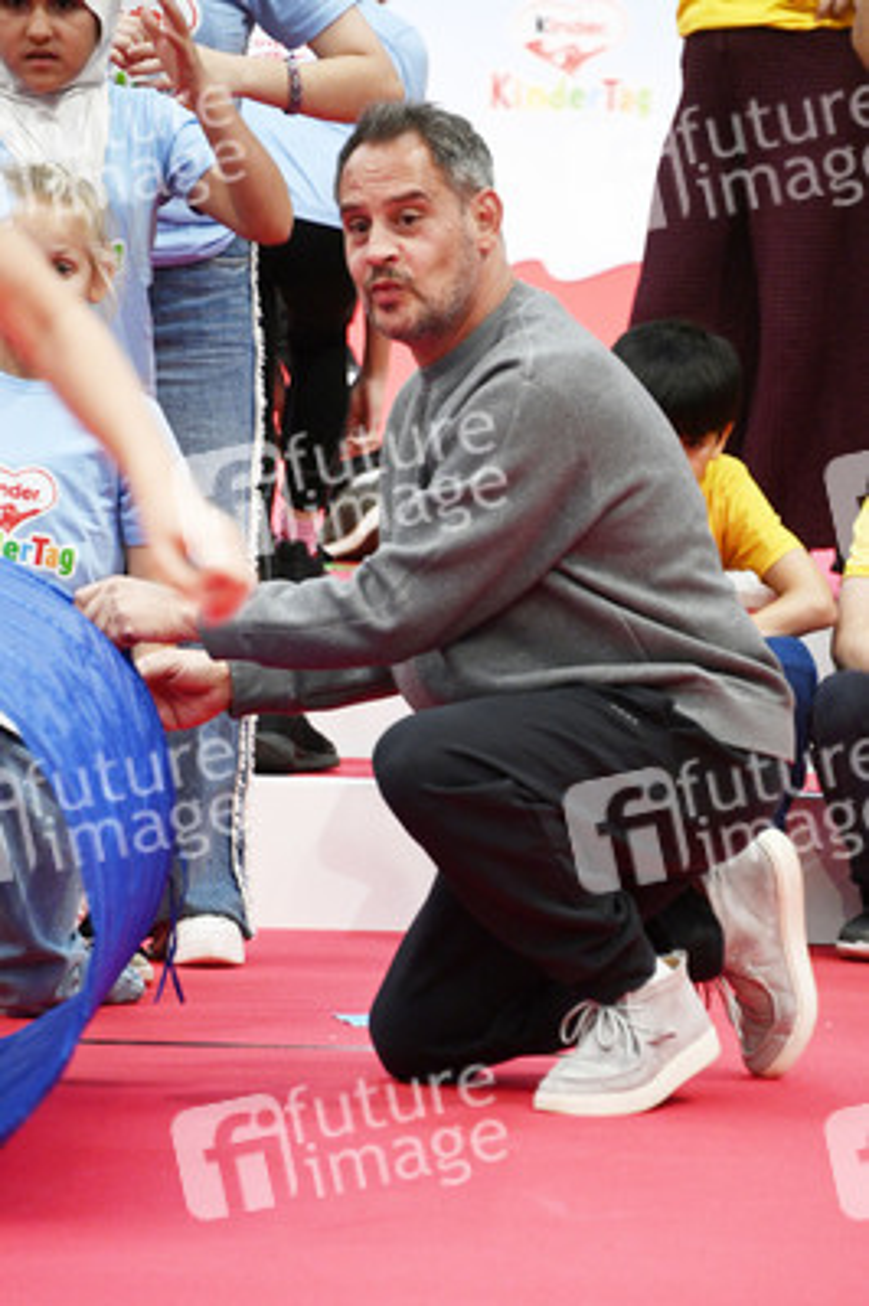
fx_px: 10881
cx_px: 434
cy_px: 653
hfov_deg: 4.6
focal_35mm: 300
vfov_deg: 6.9
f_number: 5.6
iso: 6400
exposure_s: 1/200
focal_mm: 300
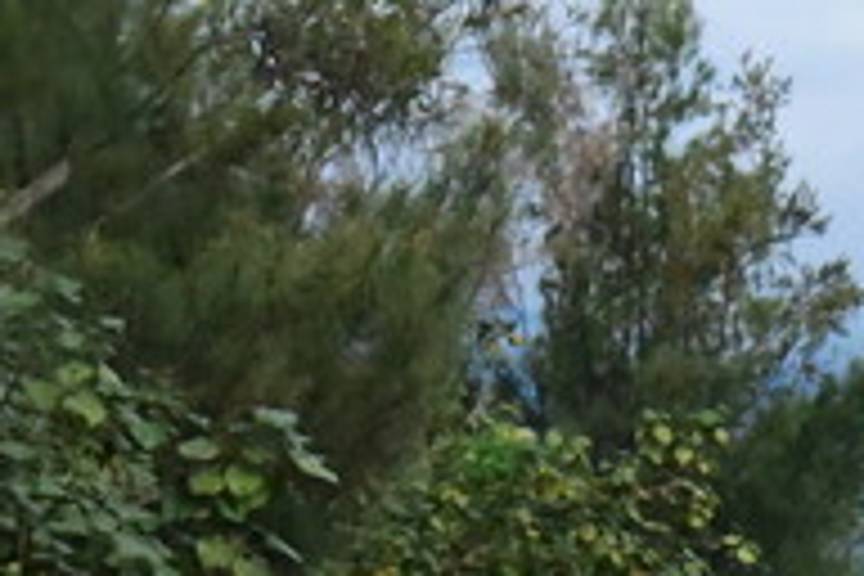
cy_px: 1136
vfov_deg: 3.3
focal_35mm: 415
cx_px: 1647
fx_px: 9959
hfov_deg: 4.9
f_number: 16
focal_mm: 102
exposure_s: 1/4000
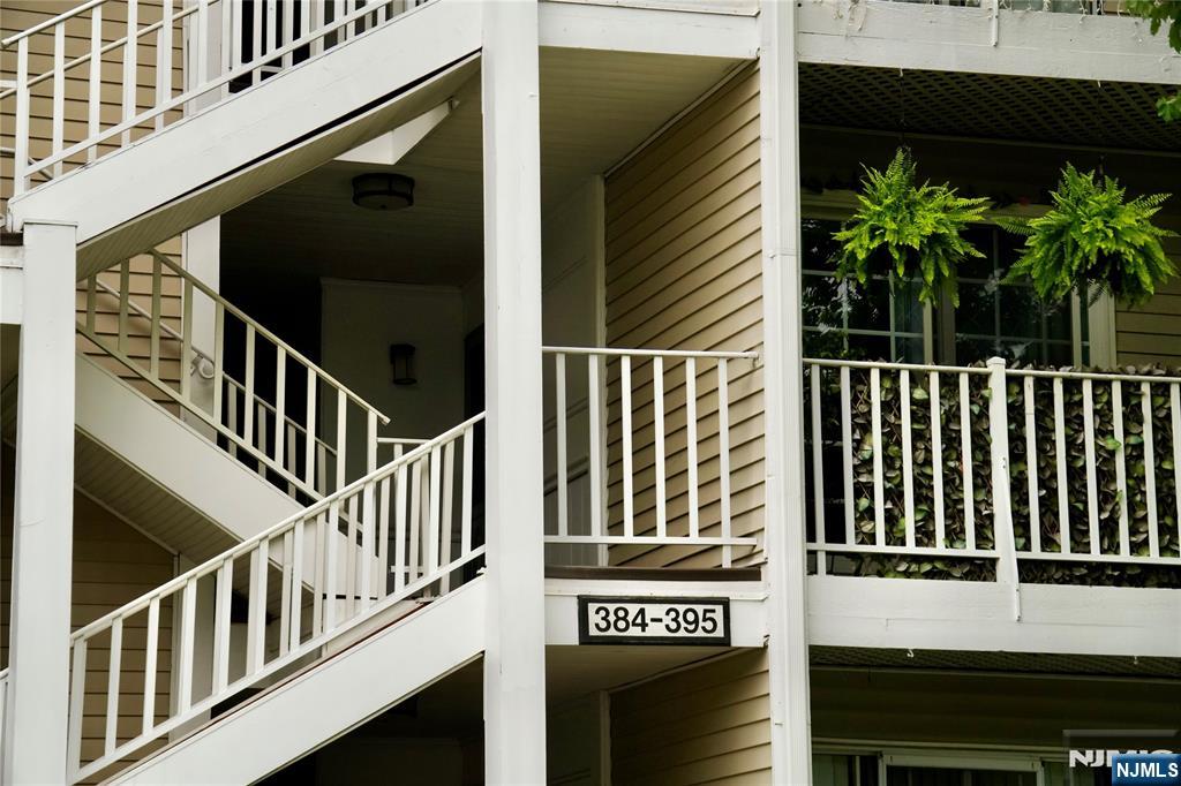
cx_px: 590
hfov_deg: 21.6
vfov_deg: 14.5
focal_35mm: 94
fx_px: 3099
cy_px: 393
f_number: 4.5
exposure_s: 1/2000
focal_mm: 63
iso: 1250
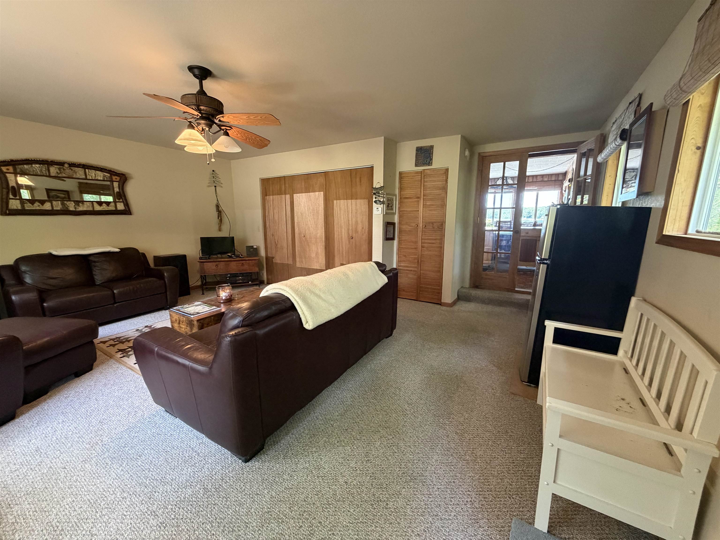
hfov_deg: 102.1
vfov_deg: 85.7
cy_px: 270
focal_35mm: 14
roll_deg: +0.3
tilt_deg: -9.4
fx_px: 291
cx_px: 360
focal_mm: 2.22
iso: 400
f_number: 2.2
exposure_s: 1/60
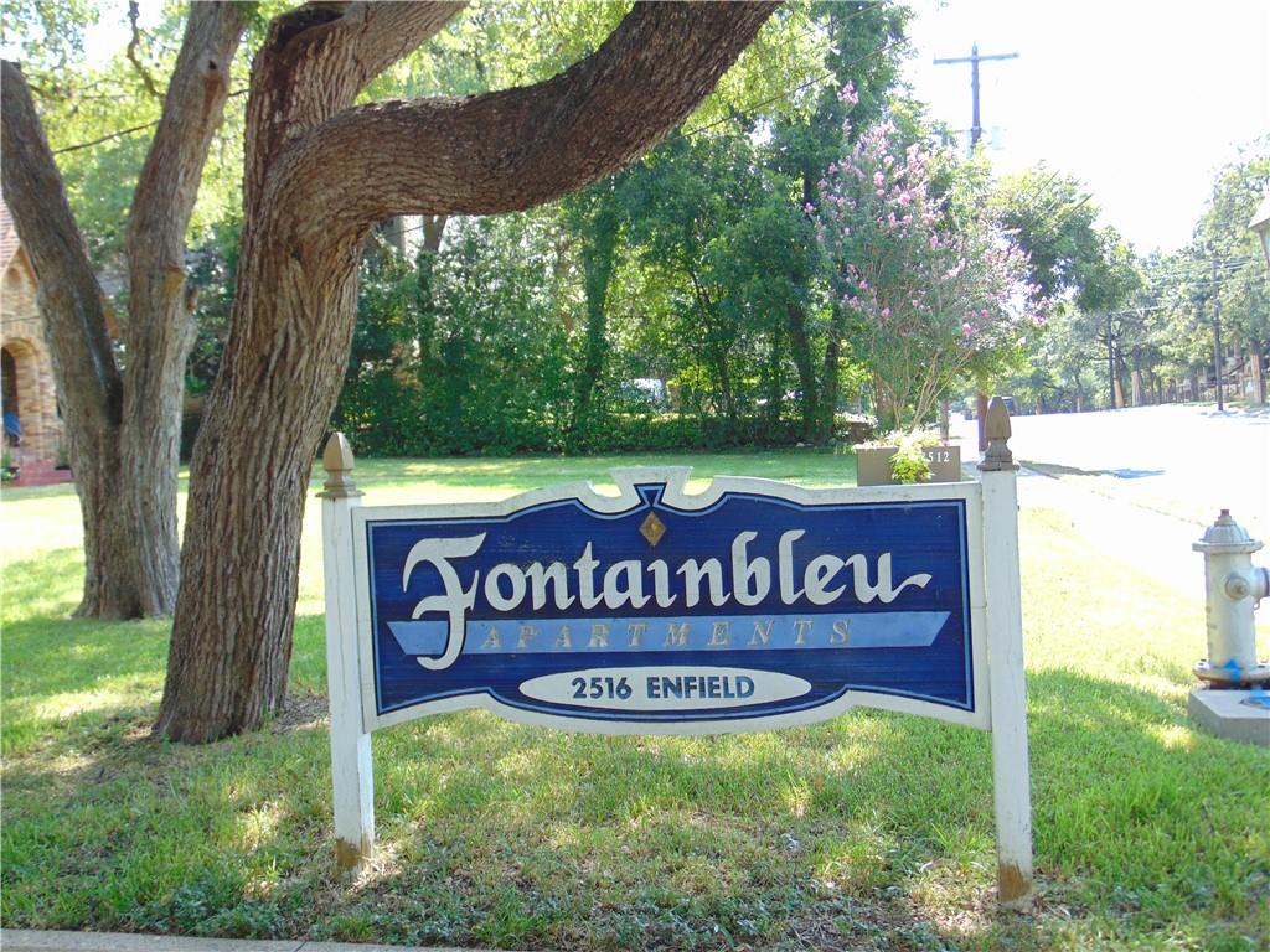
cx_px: 635
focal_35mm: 35
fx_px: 1284
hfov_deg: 52.6
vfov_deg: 40.7
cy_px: 476
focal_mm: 6.3
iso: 80
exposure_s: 1/100
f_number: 3.2
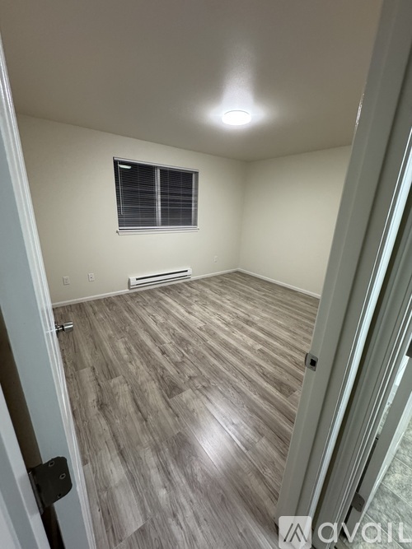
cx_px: 206
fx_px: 222
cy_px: 274
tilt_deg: -16.3
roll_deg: -1.5
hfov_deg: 85.7
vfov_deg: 102.1
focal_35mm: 14
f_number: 2.2
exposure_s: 1/60
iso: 320
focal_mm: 2.22
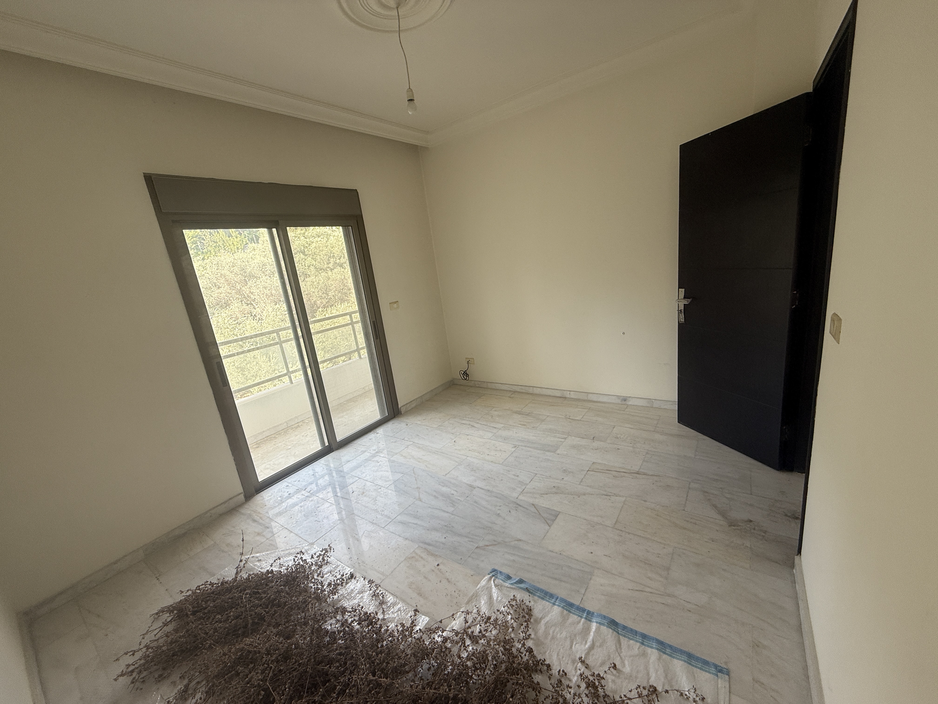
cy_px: 352
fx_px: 379
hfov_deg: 102.1
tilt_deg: -13.4
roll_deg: +7.7
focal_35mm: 14
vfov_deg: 85.7
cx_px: 469
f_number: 2.2
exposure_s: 1/99
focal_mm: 2.22
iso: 64
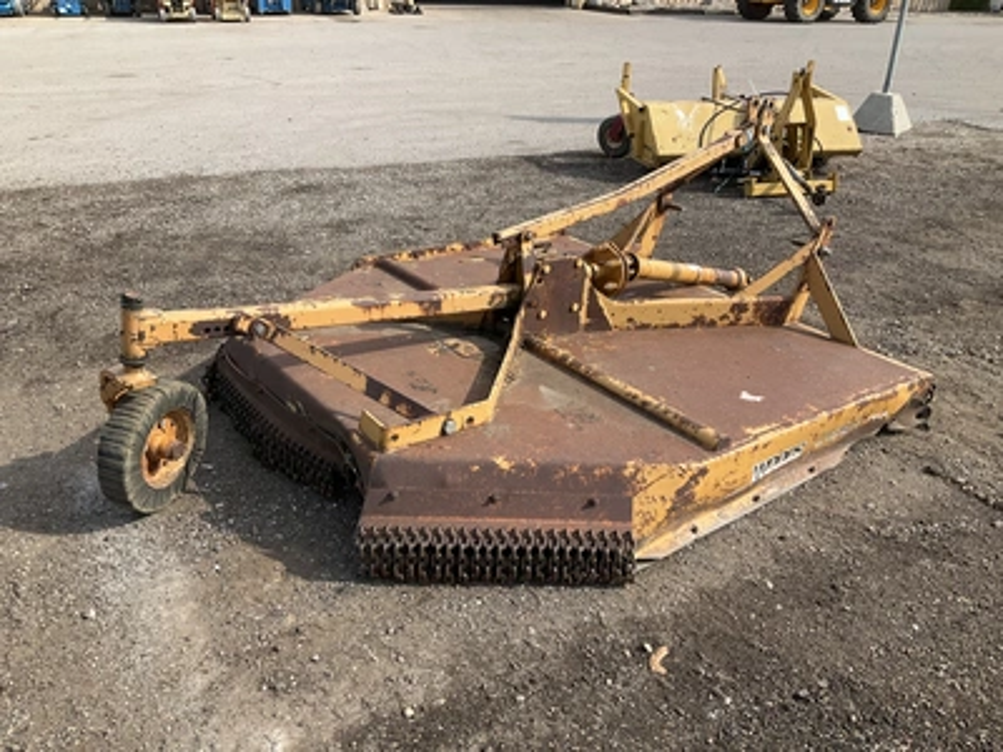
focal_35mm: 29
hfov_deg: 61.7
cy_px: 376
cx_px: 502
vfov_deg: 48.2
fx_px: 840
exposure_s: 1/869
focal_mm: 3
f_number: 1.8
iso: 25
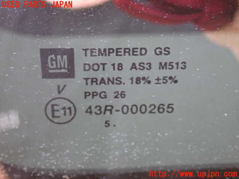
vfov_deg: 23.7
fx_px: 428
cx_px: 120
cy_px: 90
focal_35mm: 62
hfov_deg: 31.2
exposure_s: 1/40
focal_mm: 11.09
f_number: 3.6
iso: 800
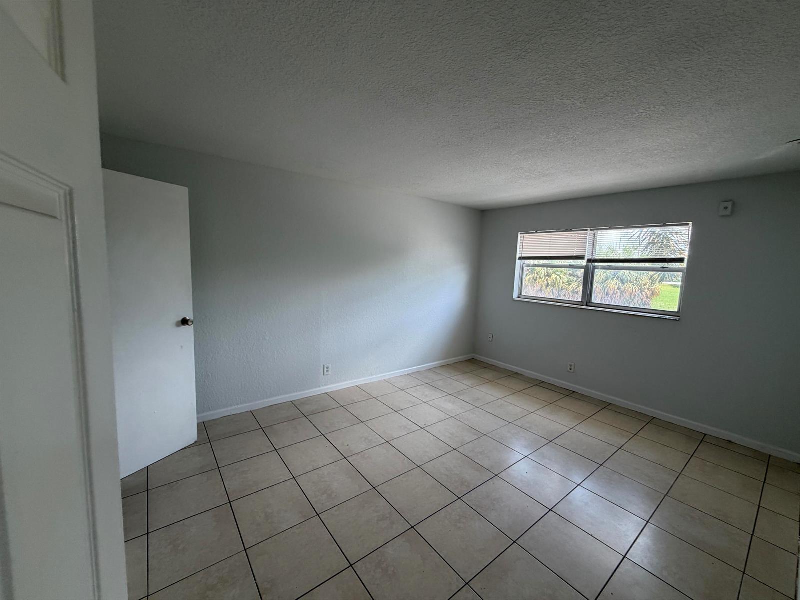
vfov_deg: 85.7
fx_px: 324
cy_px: 300
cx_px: 400
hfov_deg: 102.1
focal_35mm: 14
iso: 125
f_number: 2.2
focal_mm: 2.22
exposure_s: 1/120
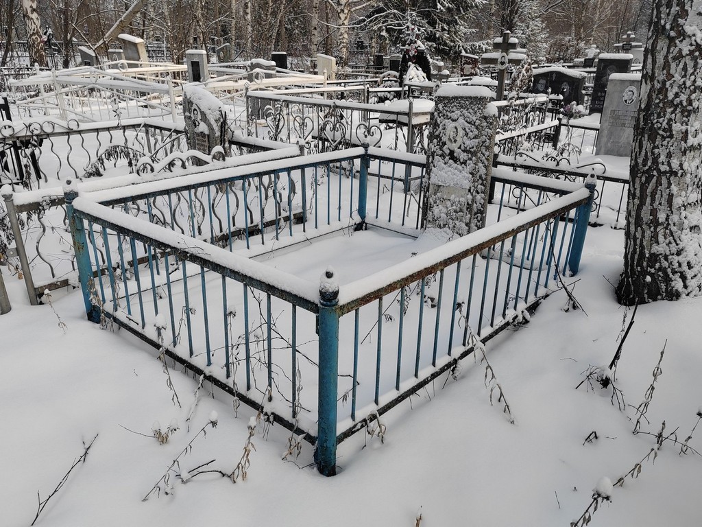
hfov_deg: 65.3
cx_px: 351
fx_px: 548
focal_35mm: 27
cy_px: 264
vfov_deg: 51.4
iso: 100
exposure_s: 1/544
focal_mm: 5.52
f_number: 1.9
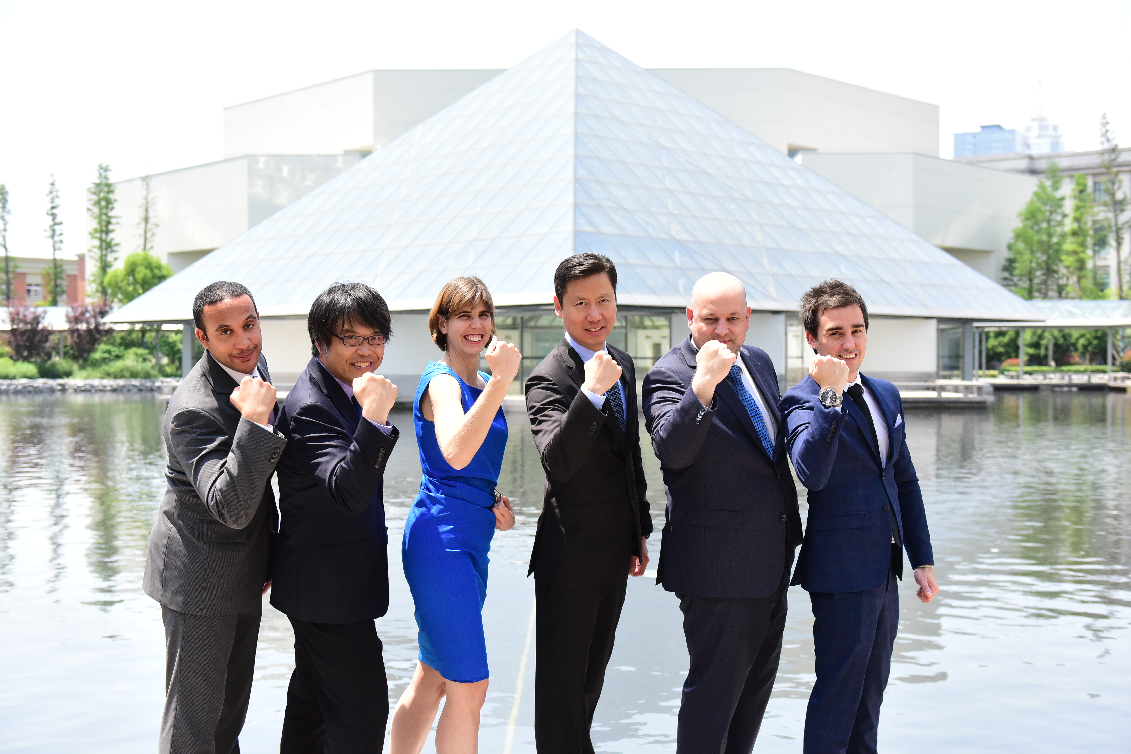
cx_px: 566
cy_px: 377
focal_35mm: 42
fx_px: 1319
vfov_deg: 31.9
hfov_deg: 46.4
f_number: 4
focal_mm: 42
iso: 2500
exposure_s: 1/8000
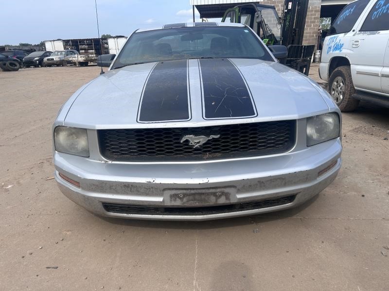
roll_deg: +2.2
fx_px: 292
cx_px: 194
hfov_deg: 67.3
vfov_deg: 53.1
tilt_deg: -18.3
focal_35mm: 26
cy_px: 146
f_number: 1.5
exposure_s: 1/2841
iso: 50
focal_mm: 5.7
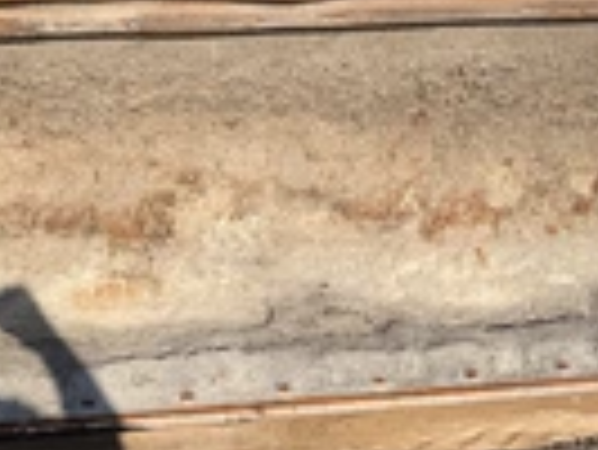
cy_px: -72
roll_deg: -0.9
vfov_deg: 19.4
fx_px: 1245
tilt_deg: -8.6
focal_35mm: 72
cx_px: 225
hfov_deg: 26.9
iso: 80
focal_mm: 6.76
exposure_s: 1/5319
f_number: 1.78
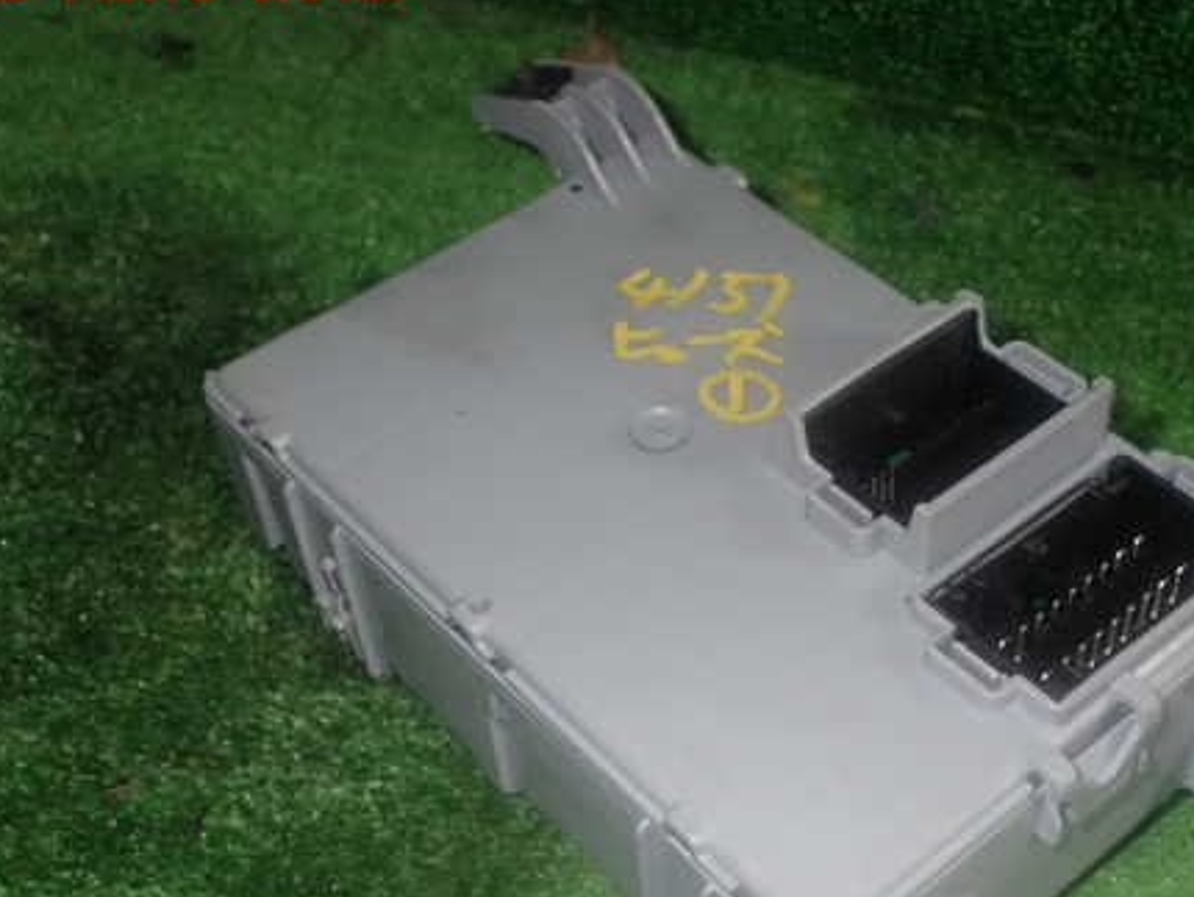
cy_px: 569
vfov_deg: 27.4
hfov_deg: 36.0
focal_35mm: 53
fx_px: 1829
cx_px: 728
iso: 200
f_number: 8
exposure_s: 1/40
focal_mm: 6.83
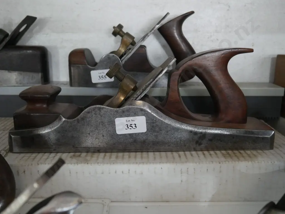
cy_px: 107
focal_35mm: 34
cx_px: 142
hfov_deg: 53.9
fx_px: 280
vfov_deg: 41.8
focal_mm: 17
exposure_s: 1/60
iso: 3200
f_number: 4
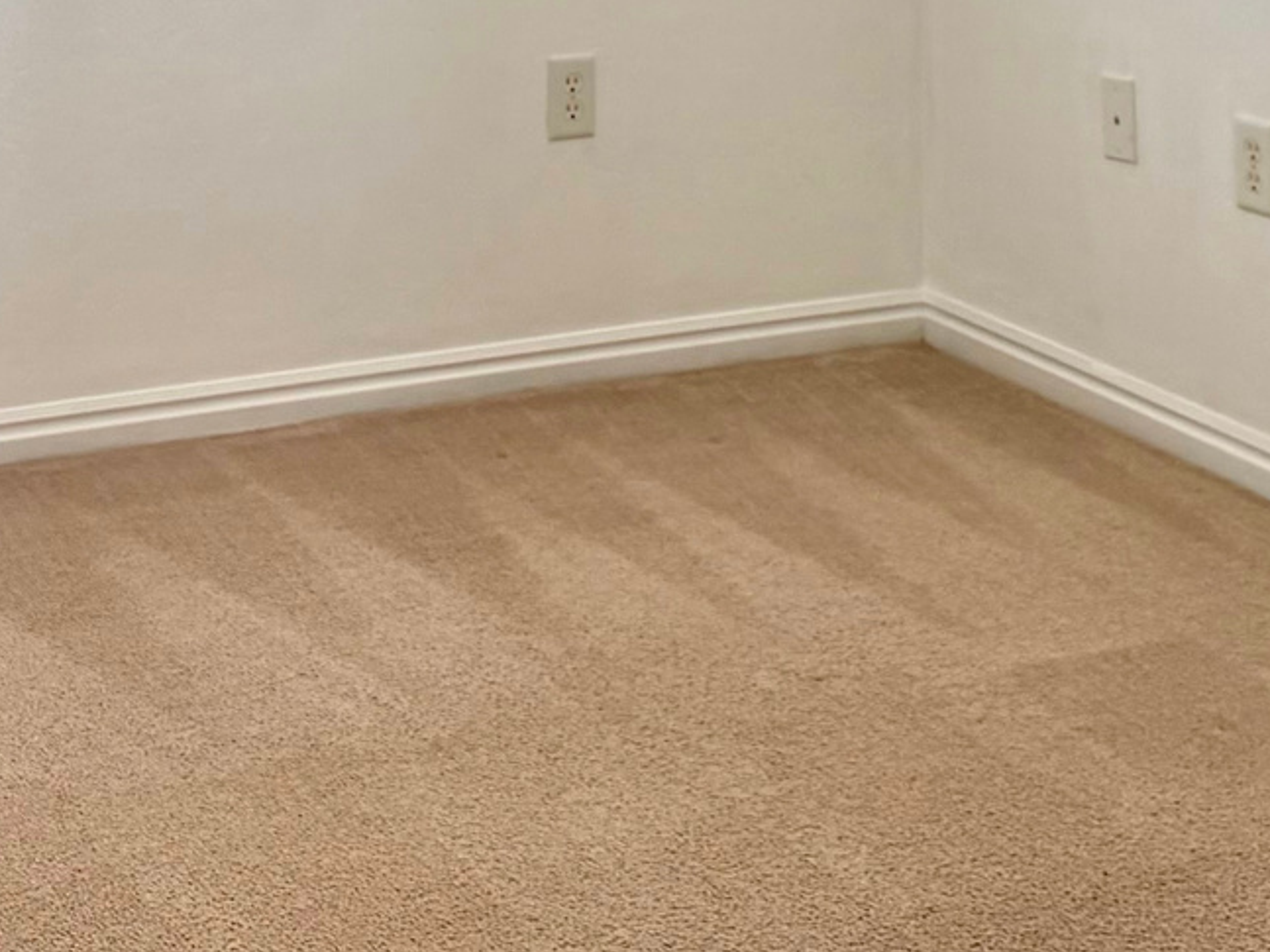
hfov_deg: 25.6
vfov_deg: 17.8
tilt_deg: -1.3
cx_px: 504
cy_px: -377
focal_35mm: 76
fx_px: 2788
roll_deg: +0.7
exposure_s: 1/176
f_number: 1.78
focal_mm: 6.76
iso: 80
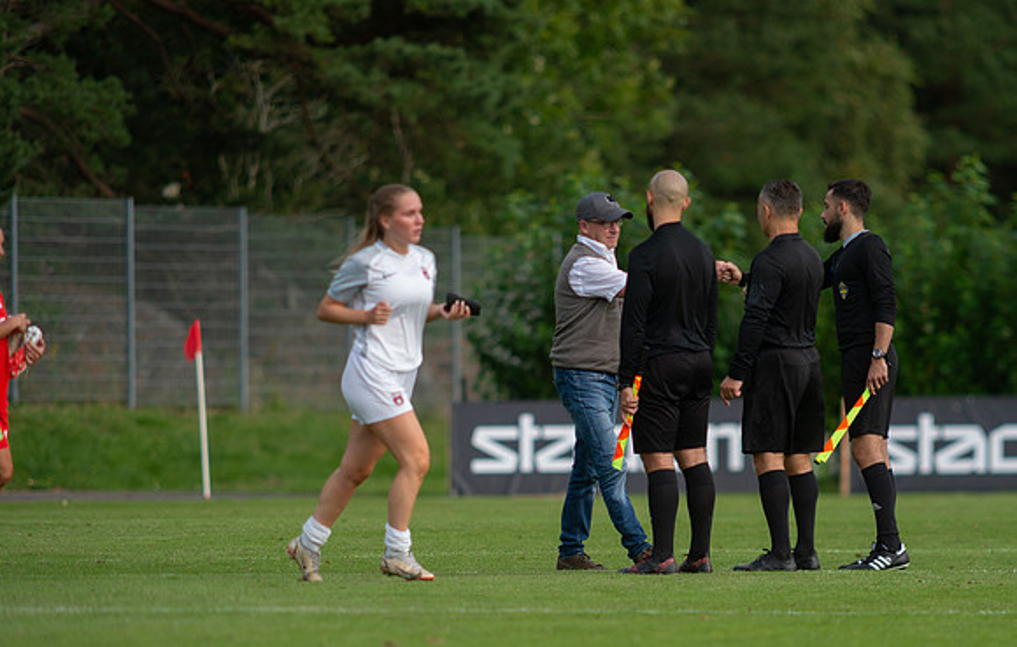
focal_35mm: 524
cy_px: 417
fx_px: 14597
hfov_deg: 4.0
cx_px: 626
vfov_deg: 2.5
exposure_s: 1/1250
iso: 360
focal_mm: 420
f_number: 4
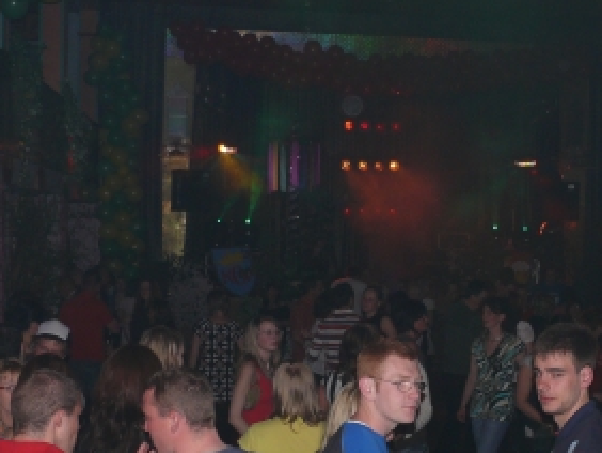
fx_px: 1079
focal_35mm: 62
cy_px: 328
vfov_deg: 23.5
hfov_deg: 30.8
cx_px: 427
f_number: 2.8
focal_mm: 7.4
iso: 125
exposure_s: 1/30
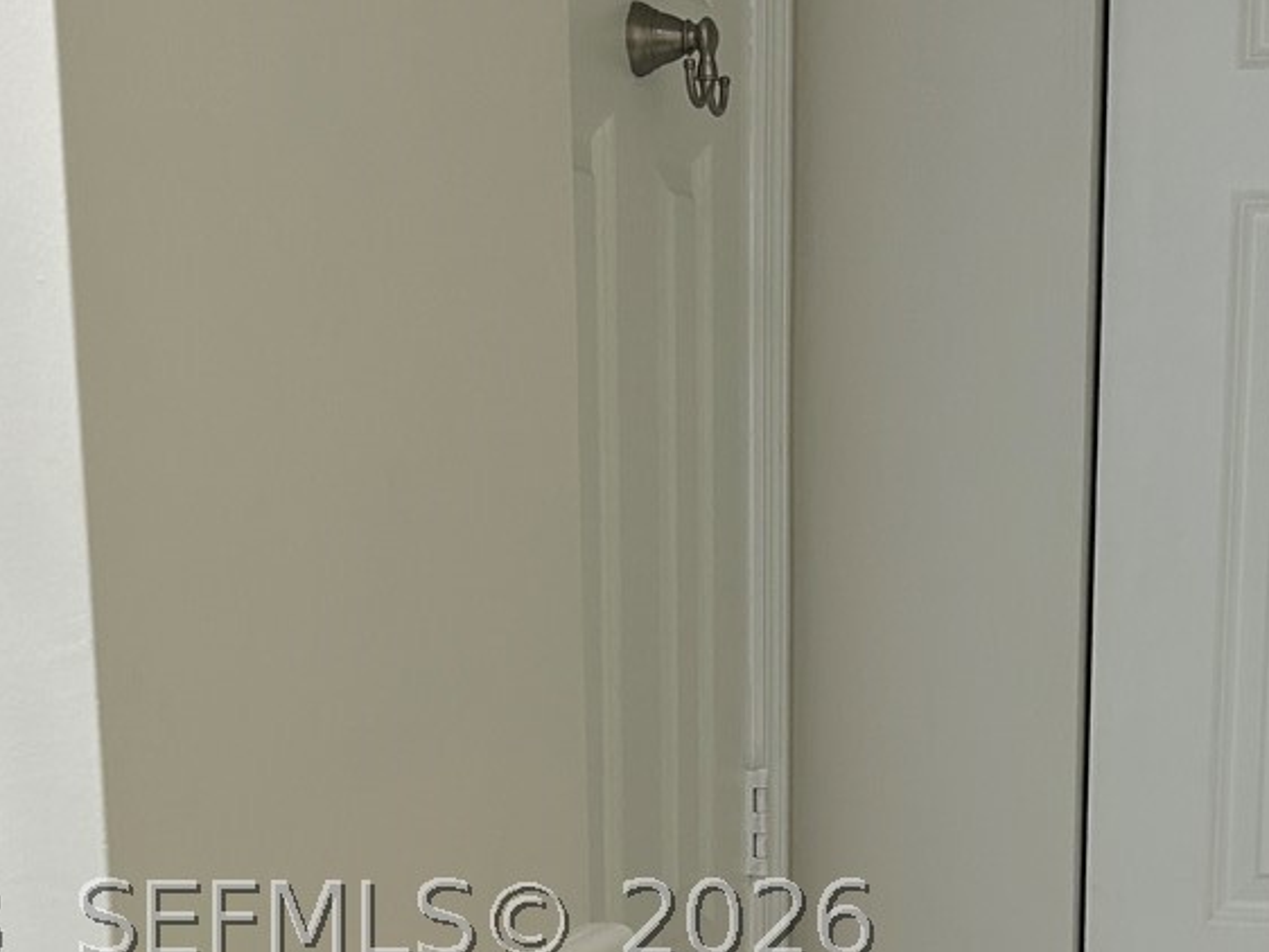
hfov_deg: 26.3
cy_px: 920
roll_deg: +0.3
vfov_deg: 19.4
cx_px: 741
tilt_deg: -12.1
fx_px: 2714
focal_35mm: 74
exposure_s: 1/120
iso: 80
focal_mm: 5.7
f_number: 1.5
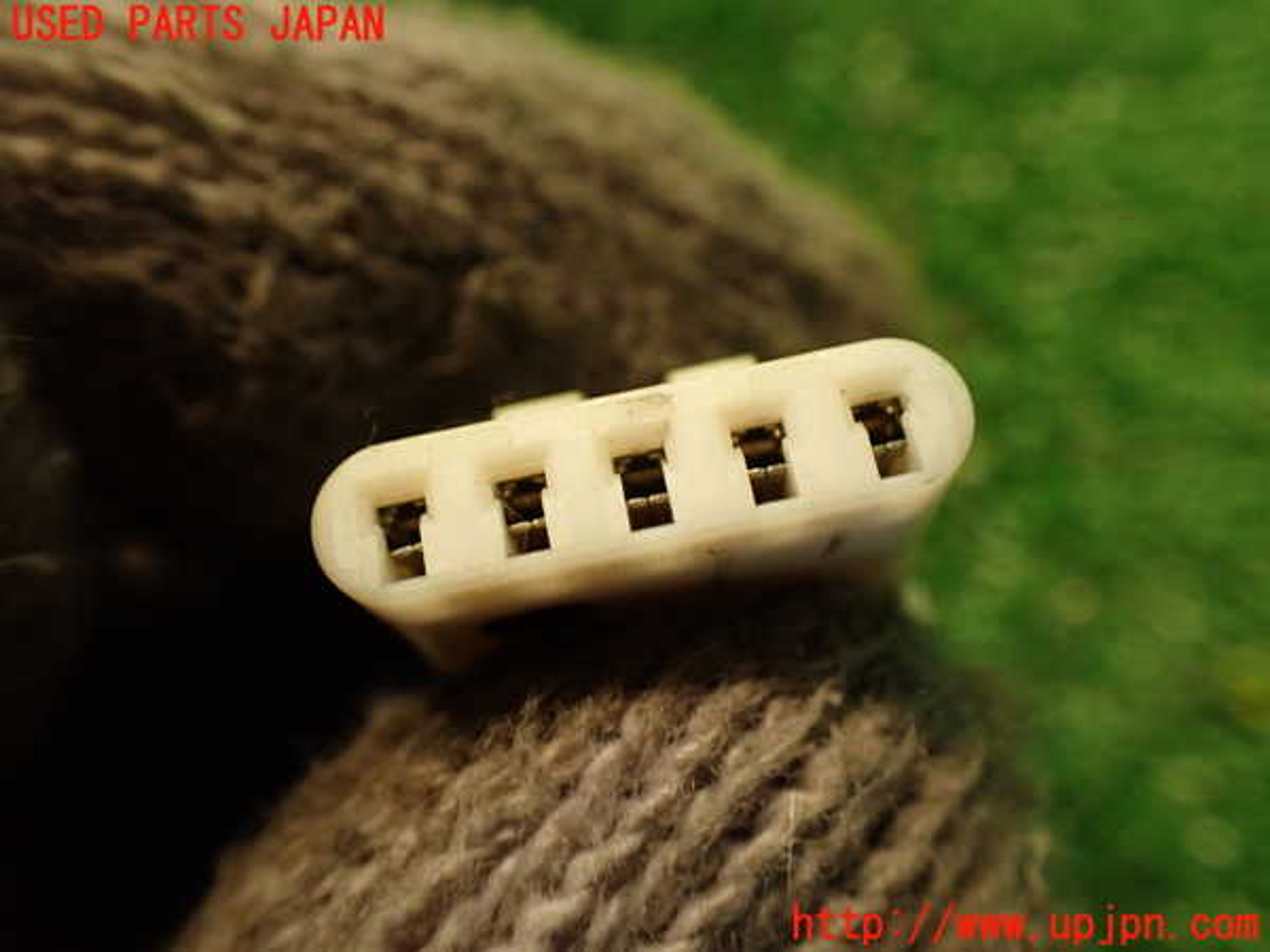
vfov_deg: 44.2
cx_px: 635
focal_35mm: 32
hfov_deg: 56.8
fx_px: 1174
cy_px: 476
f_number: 2.4
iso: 250
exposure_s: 1/30
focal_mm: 5.79
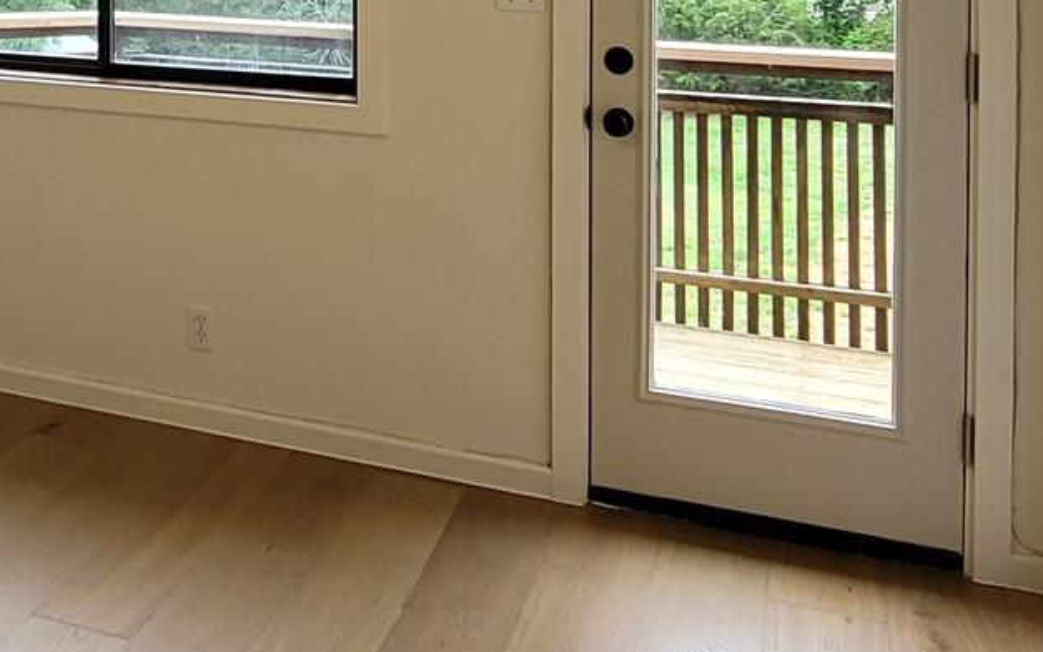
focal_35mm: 45
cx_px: 130
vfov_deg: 26.2
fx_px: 1279
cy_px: -82
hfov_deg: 41.3
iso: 80
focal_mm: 2.2
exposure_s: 1/60
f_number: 2.2
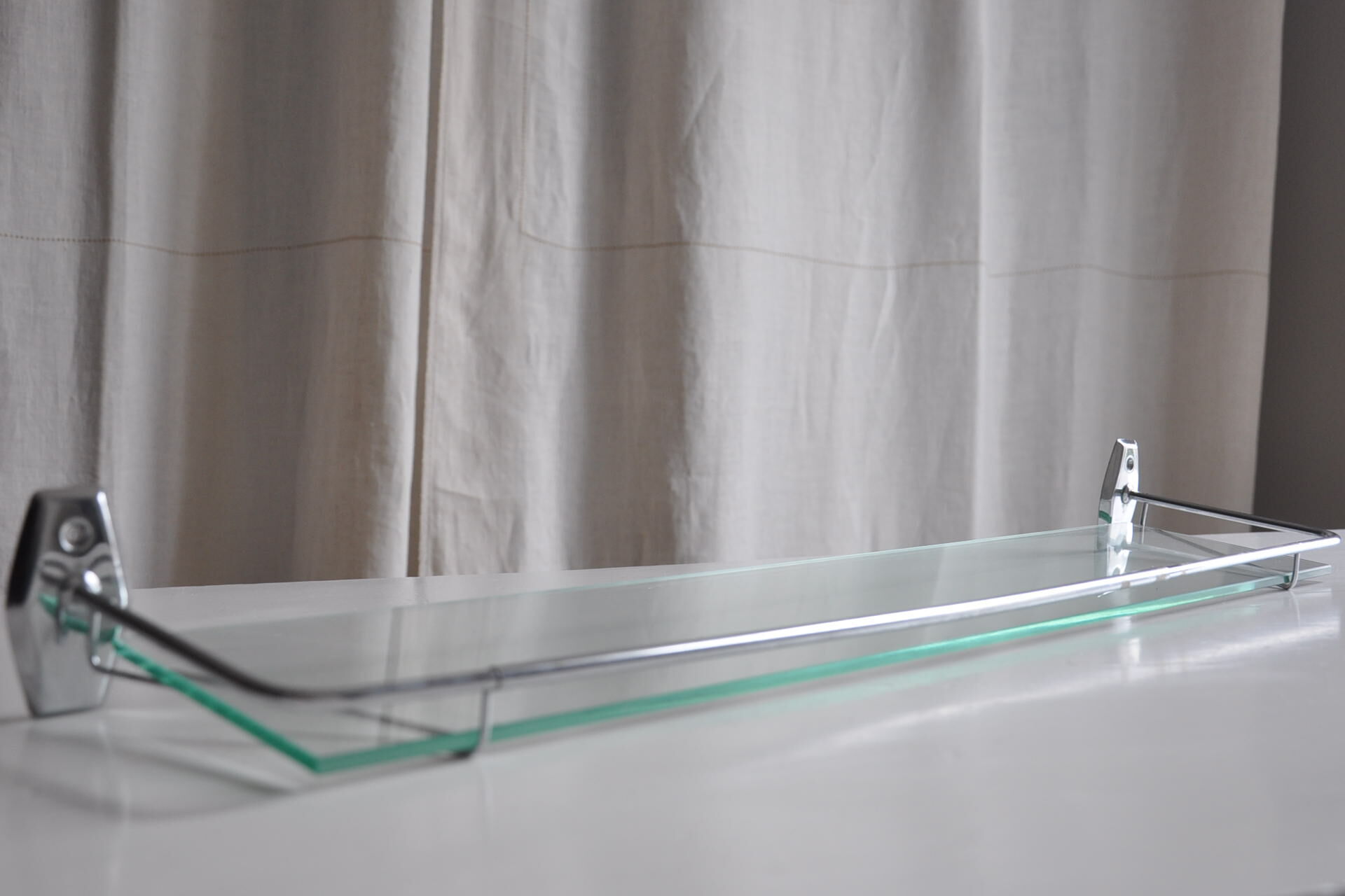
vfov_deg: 36.9
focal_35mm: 36
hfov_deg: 53.1
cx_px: 672
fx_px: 1345
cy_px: 448
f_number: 5
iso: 400
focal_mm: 24
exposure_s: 1/100
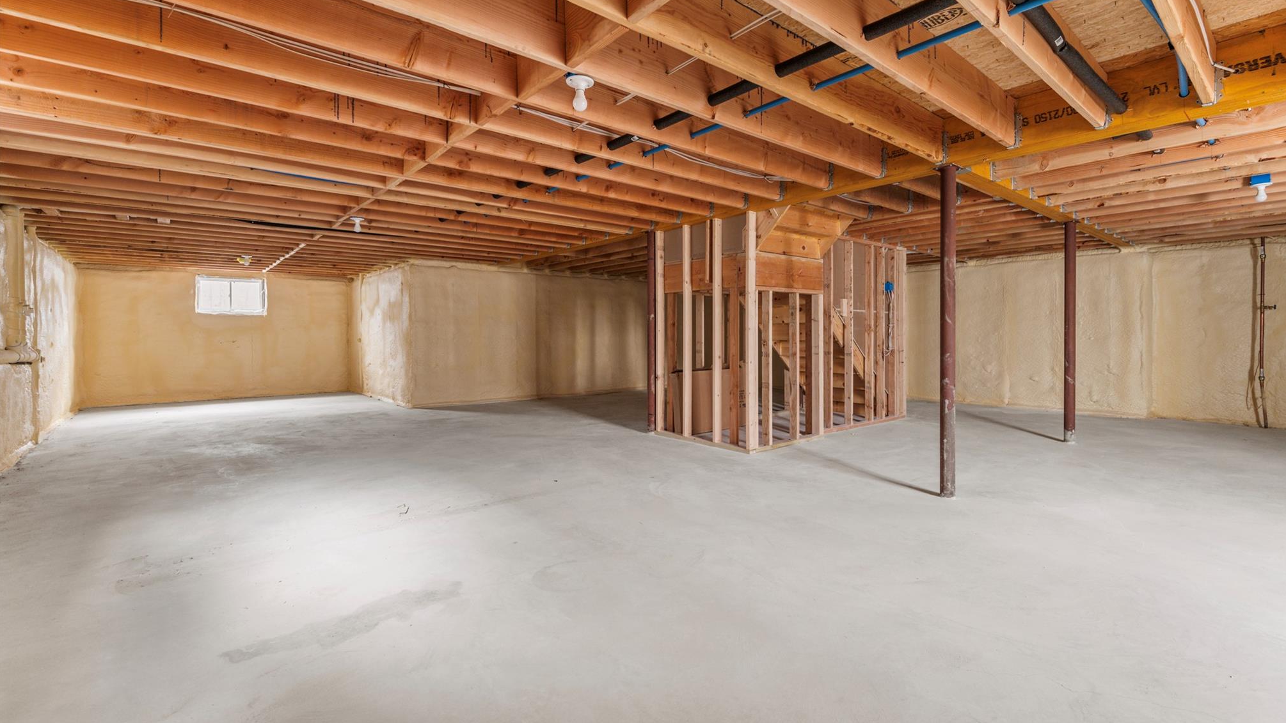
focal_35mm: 16
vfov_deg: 67.0
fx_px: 546
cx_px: 654
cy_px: 341
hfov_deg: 99.4
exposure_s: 1/5
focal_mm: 15
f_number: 8
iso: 500
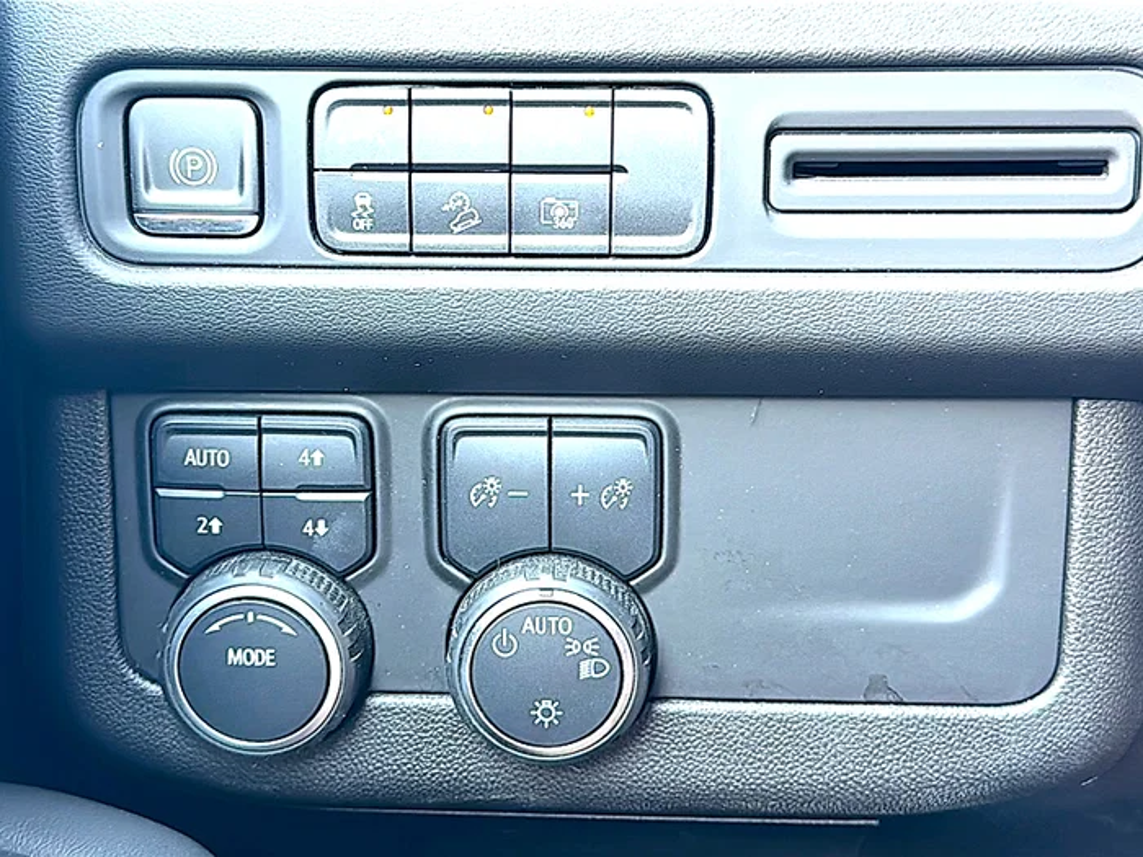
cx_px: 572
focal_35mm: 42
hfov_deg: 44.8
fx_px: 1387
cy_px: 428
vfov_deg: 34.3
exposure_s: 1/40
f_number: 1.78
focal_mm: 6.86
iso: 64
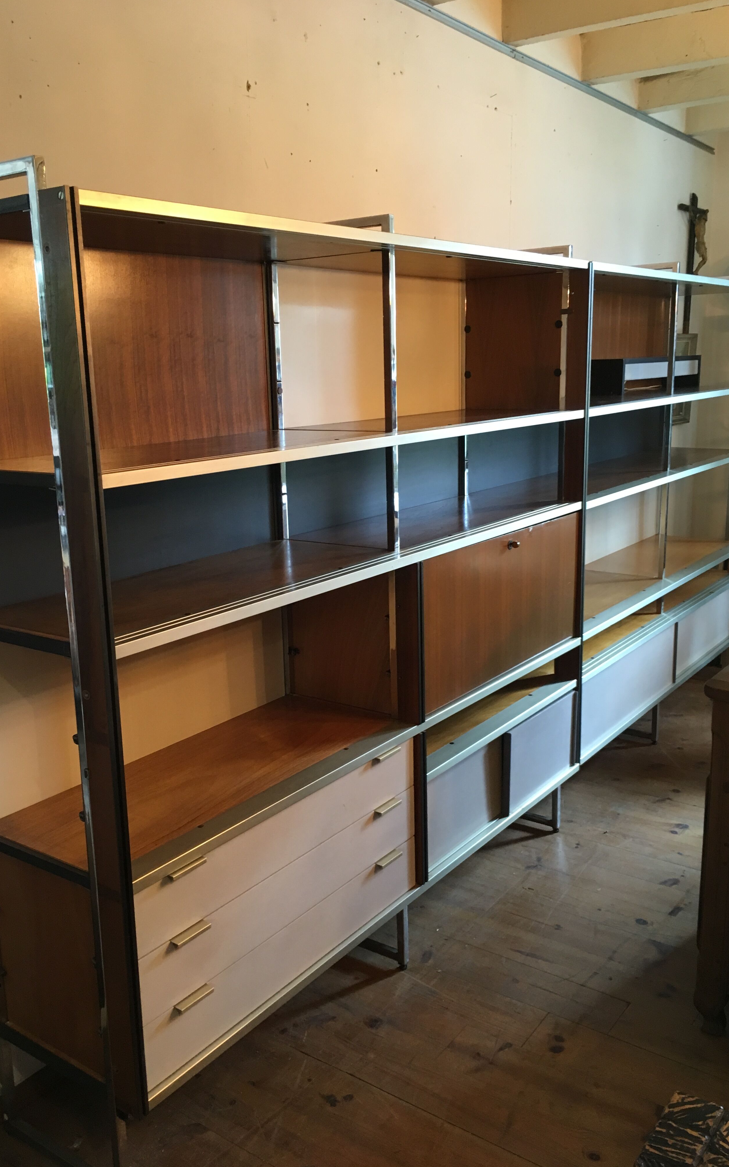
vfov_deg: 61.2
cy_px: 581
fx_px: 985
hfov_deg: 40.6
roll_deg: +0.7
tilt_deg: -14.1
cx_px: 333
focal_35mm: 31
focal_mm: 4.15
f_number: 2.2
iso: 125
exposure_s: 1/33
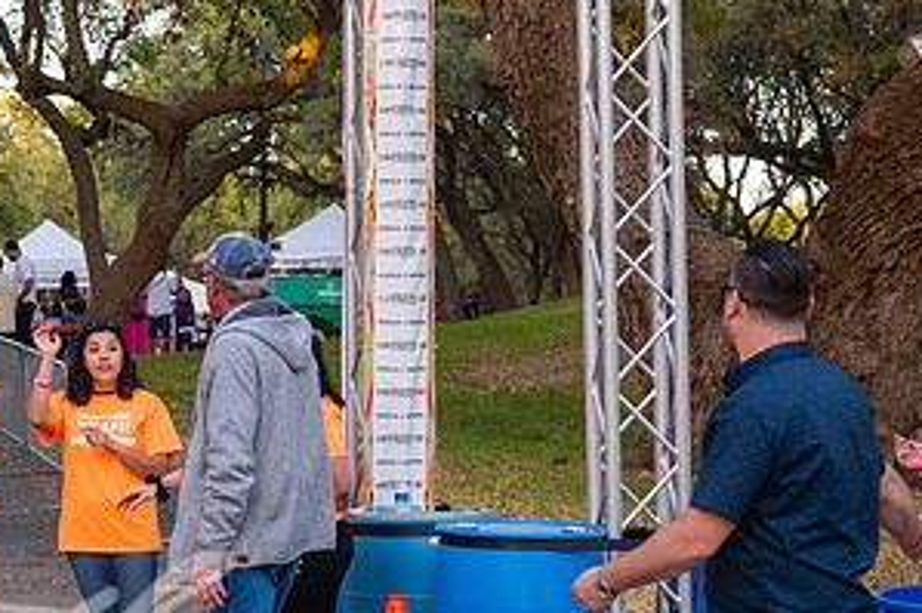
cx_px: 59
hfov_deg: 21.3
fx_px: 2380
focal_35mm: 93
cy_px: 376
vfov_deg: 14.7
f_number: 4
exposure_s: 1/1000
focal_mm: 48
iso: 1600
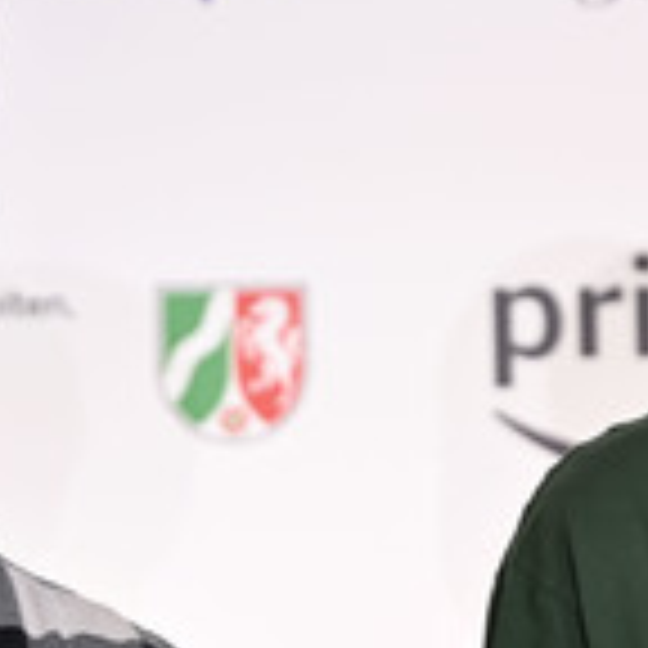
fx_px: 4236
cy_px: 392
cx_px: 416
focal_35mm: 200
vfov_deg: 8.7
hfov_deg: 8.7
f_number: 2.8
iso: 400
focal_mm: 75
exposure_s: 1/320
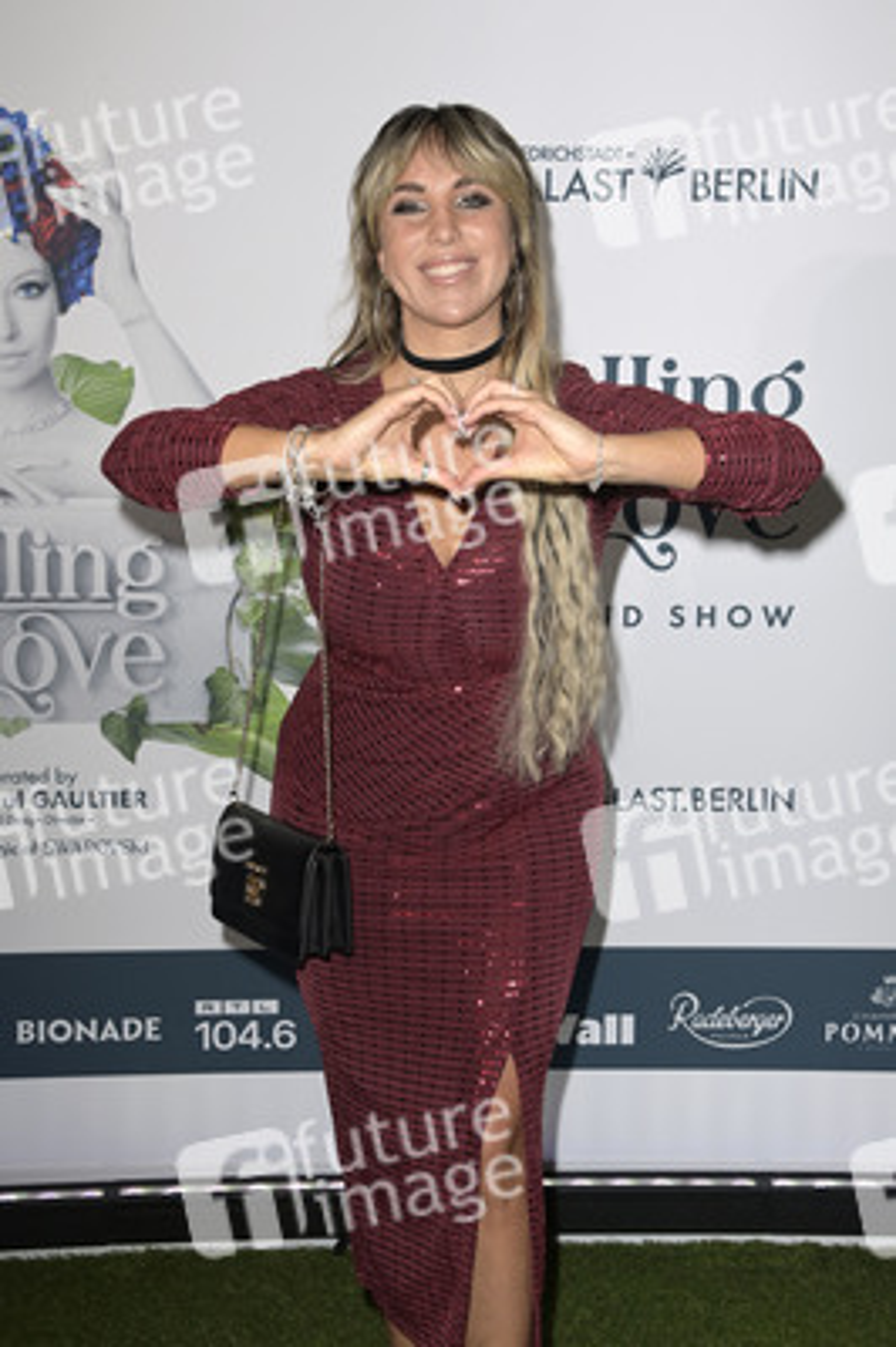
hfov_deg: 24.2
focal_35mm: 56
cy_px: 674
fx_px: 2094
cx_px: 448
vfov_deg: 35.7
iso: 640
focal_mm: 56
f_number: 6.3
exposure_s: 1/250
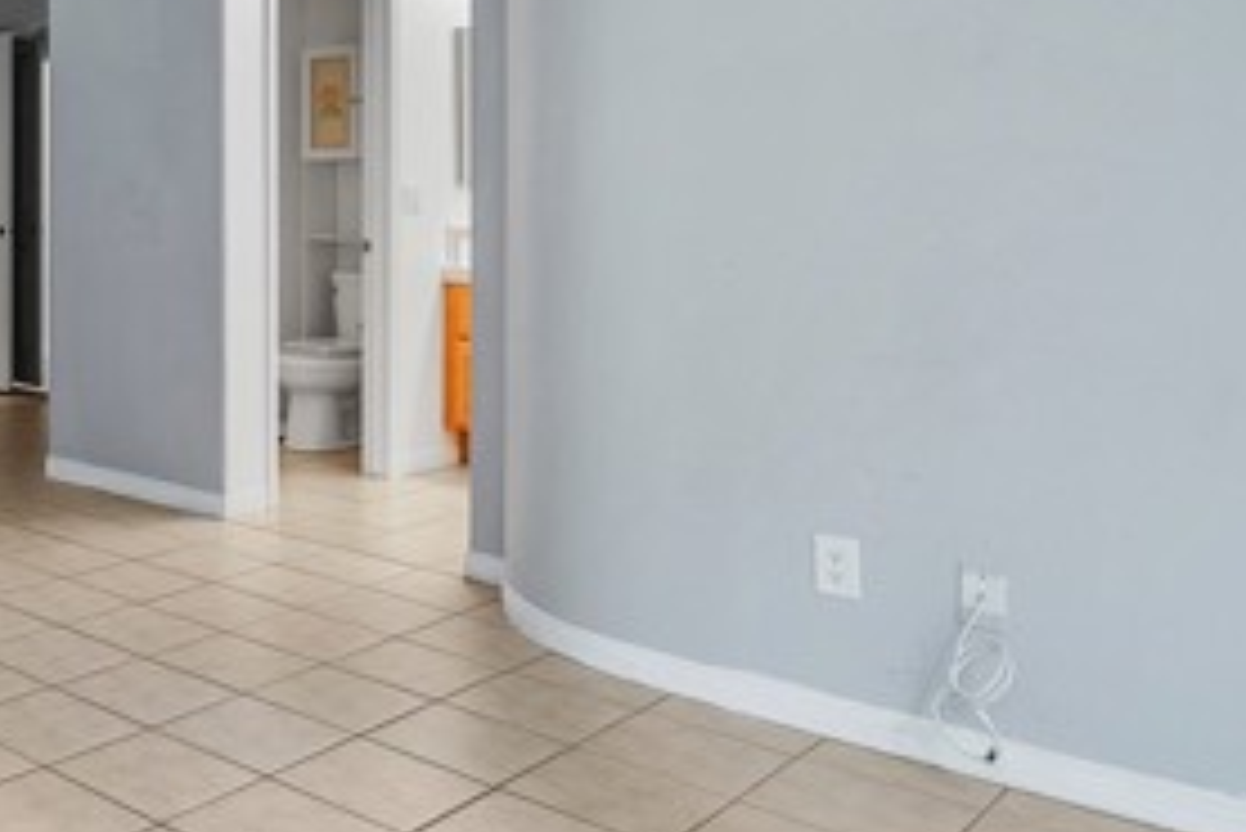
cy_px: 241
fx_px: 1281
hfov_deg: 43.1
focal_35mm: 37
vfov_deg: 35.4
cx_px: -49
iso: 250
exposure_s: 1/2.5
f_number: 6.3
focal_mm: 16
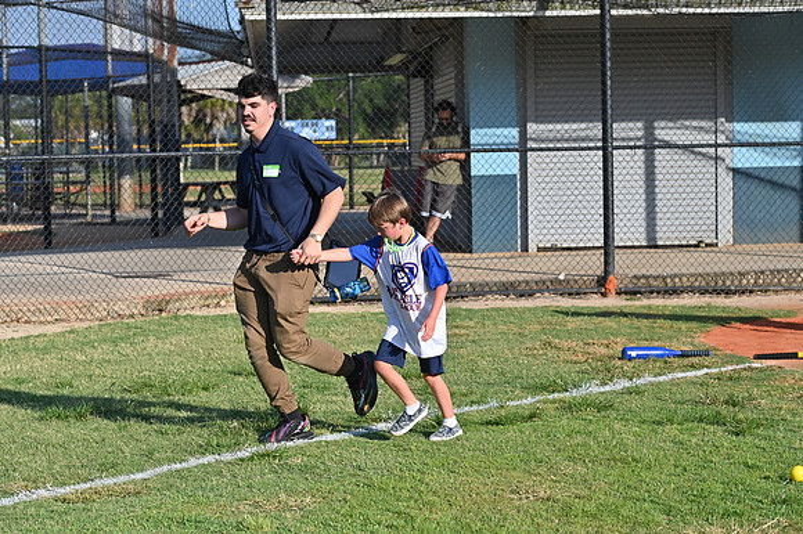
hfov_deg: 22.2
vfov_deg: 14.8
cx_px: 402
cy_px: 267
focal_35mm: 92
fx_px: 2051
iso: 1250
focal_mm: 92
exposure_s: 1/8000
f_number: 6.3
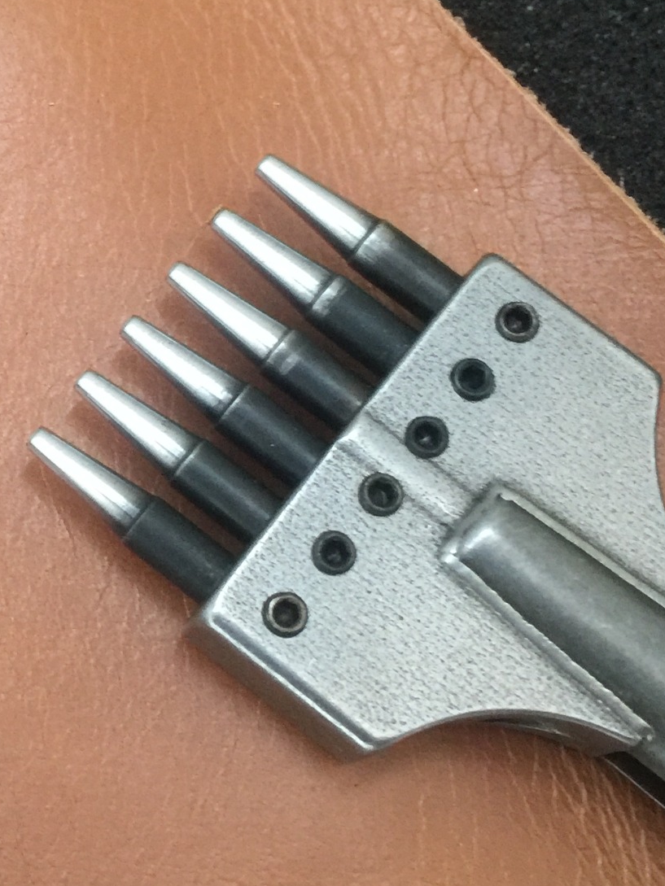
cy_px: 452
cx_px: -103
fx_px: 1818
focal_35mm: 71
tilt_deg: -76.3
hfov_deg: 19.7
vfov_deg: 27.4
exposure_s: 1/17
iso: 125
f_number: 2.2
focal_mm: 4.15
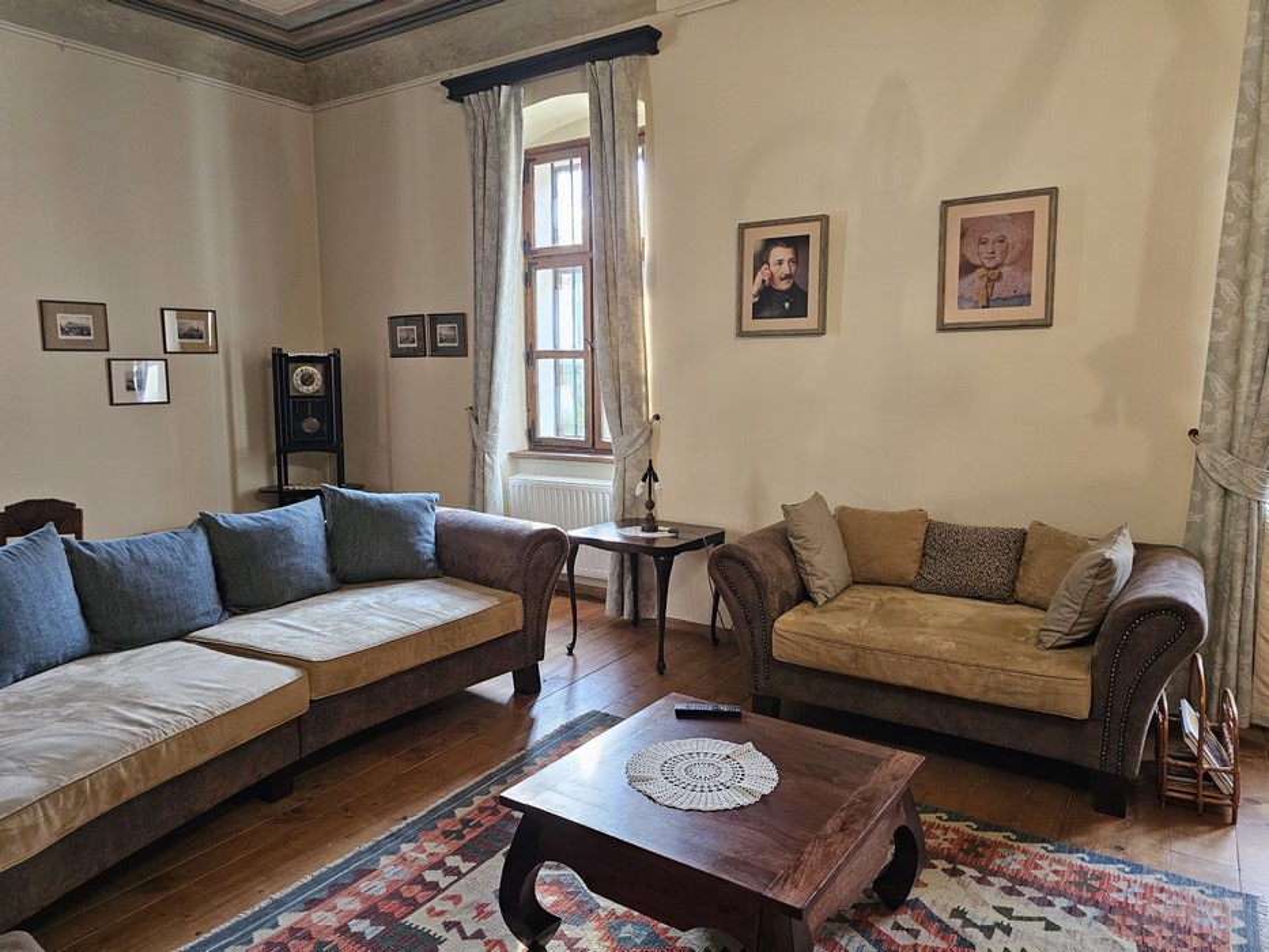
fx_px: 843
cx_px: 634
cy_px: 476
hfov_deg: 73.9
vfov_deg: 58.9
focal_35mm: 23
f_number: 1.7
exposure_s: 1/100
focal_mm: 6.3
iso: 640
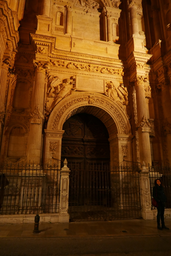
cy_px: 128
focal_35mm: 24
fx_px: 171
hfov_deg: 53.2
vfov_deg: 73.7
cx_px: 86
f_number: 1.7
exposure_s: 1/60
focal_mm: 10.9
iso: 1250
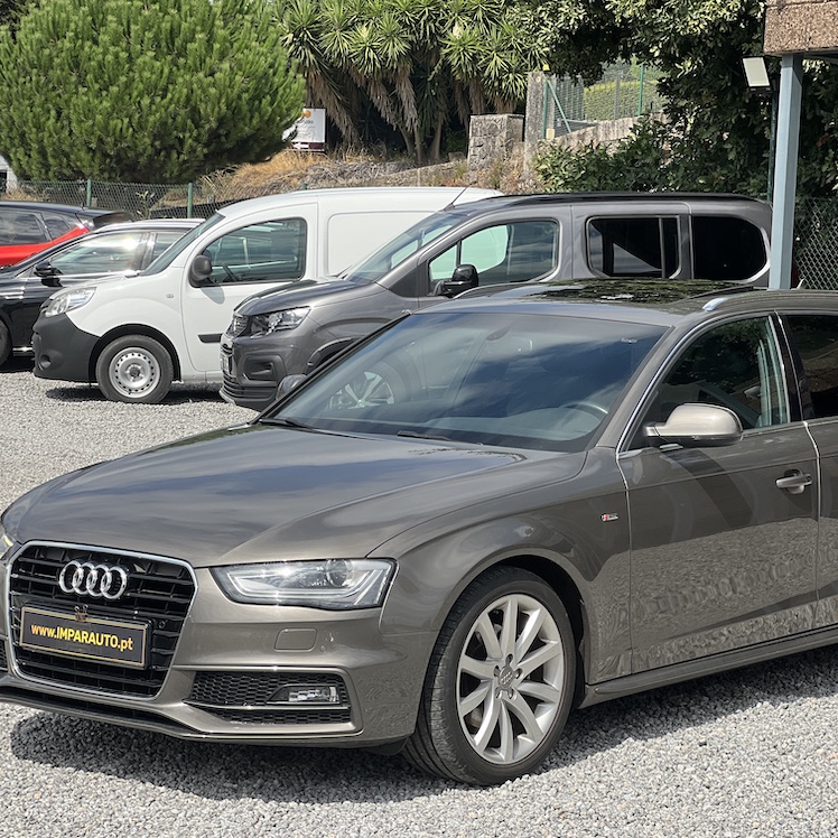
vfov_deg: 19.1
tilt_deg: -3.2
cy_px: 419
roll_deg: -2.9
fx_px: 2492
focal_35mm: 91
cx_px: 502
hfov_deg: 19.1
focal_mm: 9
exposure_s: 1/649
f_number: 2.8
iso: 32
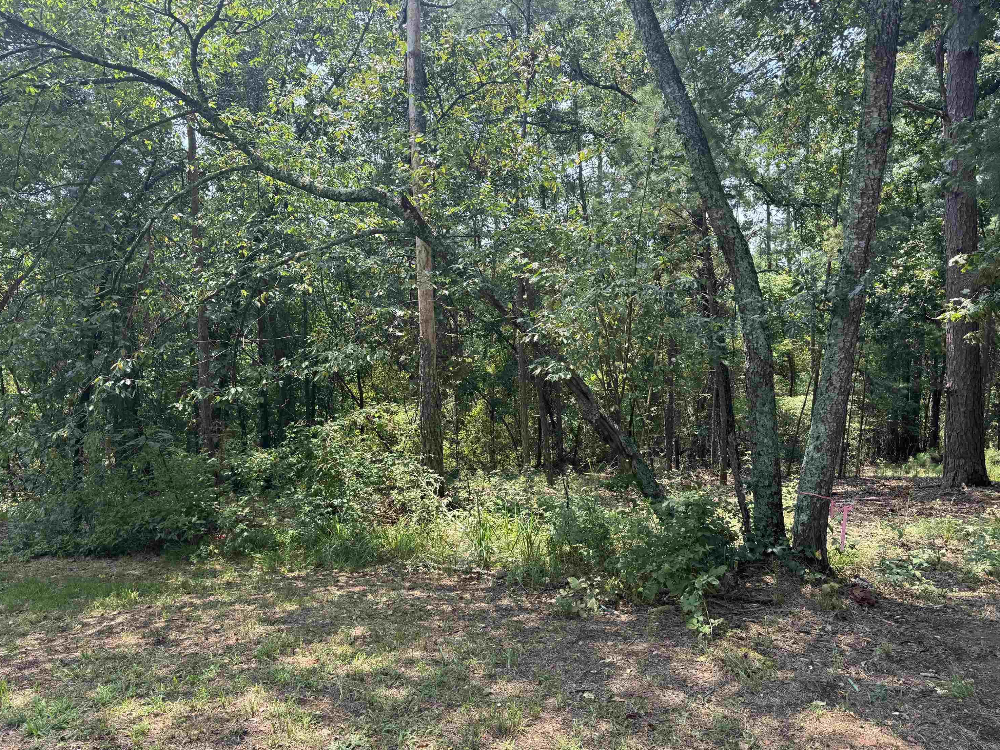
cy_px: 377
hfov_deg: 69.4
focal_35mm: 25
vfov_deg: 54.9
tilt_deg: -5.2
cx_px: 496
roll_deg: -0.5
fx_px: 722
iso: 80
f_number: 1.78
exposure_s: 1/553
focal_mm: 6.76
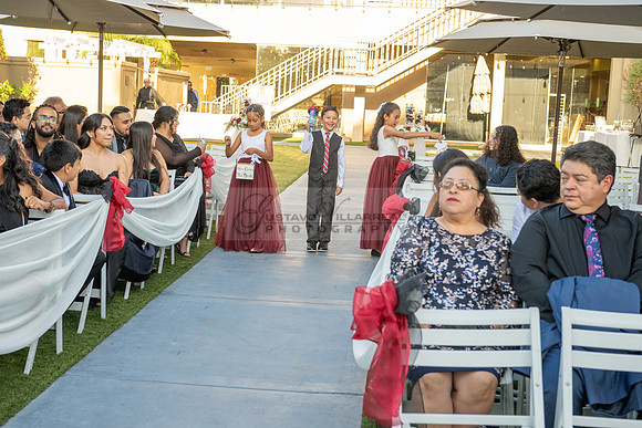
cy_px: 214
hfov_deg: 39.6
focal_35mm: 50
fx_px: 892
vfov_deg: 27.0
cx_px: 321
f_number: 5.6
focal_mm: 50
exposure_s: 1/320
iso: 500
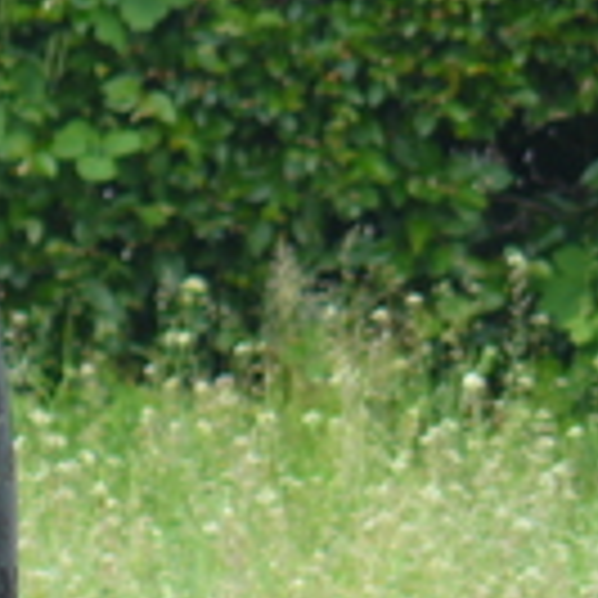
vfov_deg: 1.5
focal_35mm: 1156
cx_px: -193
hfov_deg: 1.5
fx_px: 22594
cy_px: 746
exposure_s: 1/125
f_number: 3.6
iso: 100
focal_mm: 64.3
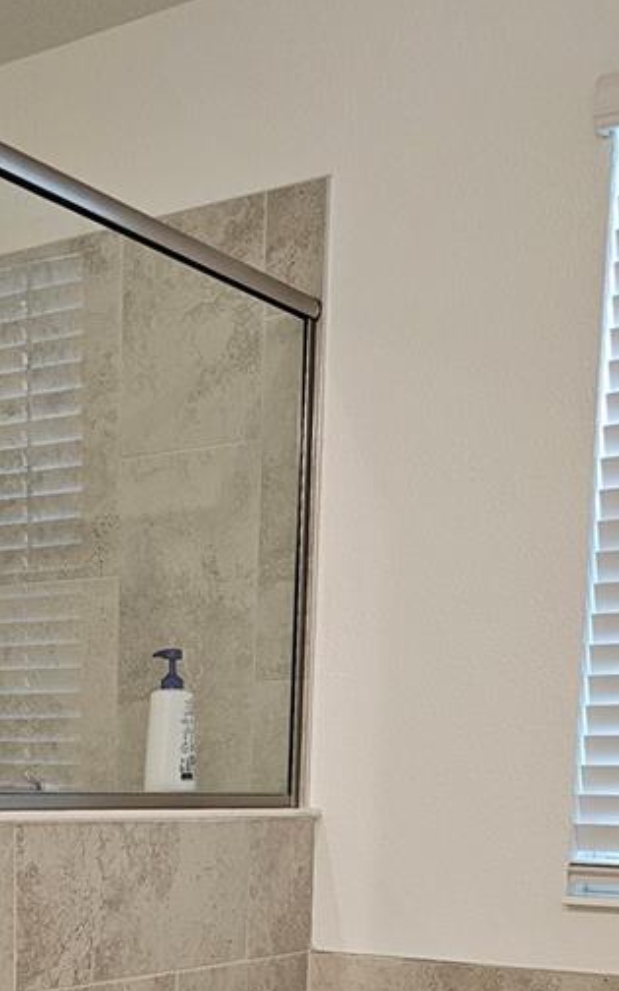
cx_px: 94
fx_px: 1566
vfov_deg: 31.7
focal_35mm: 58
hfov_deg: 22.0
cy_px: 1048
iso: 400
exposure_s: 1/120
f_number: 1.7
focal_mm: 6.3
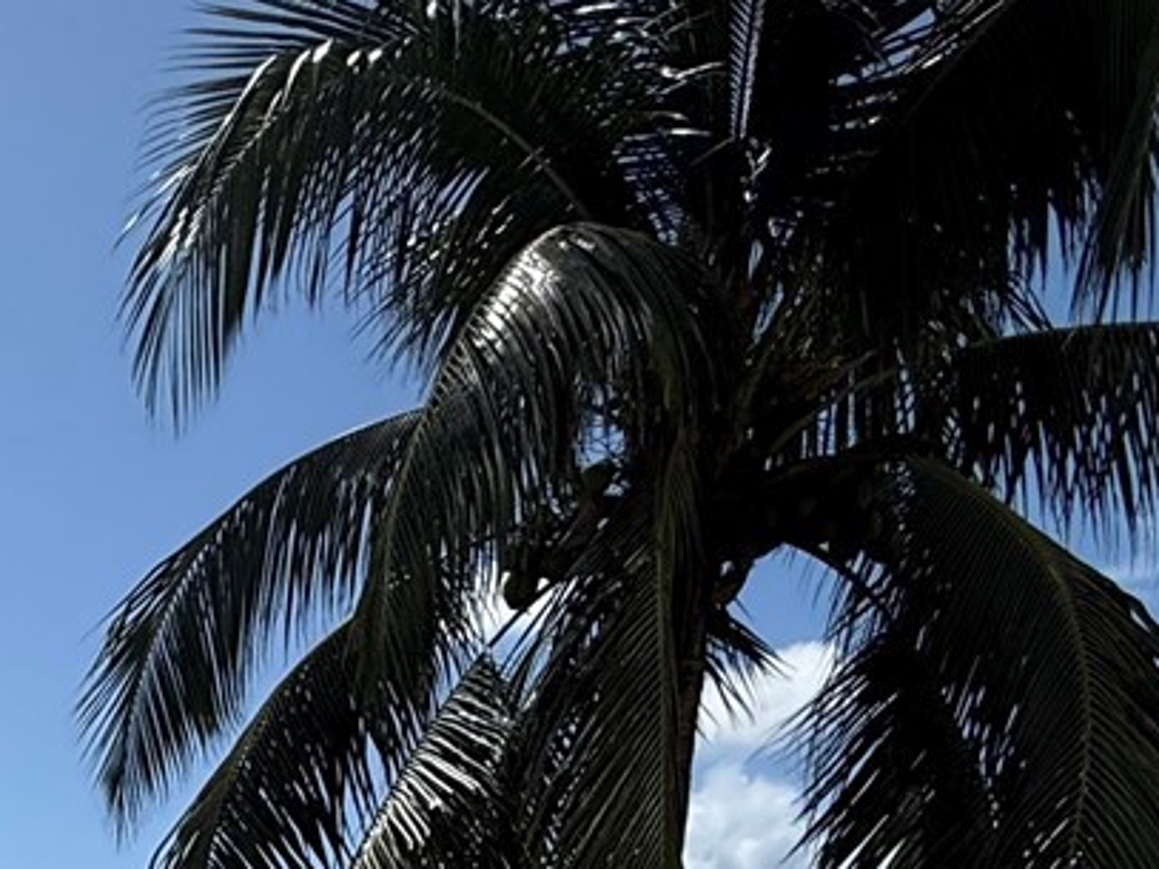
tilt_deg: -8.7
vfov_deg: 20.7
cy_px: 1453
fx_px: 1841
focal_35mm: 55
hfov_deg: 28.5
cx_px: -356
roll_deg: +0.0
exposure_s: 1/5155
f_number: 2.2
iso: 50
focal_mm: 2.22
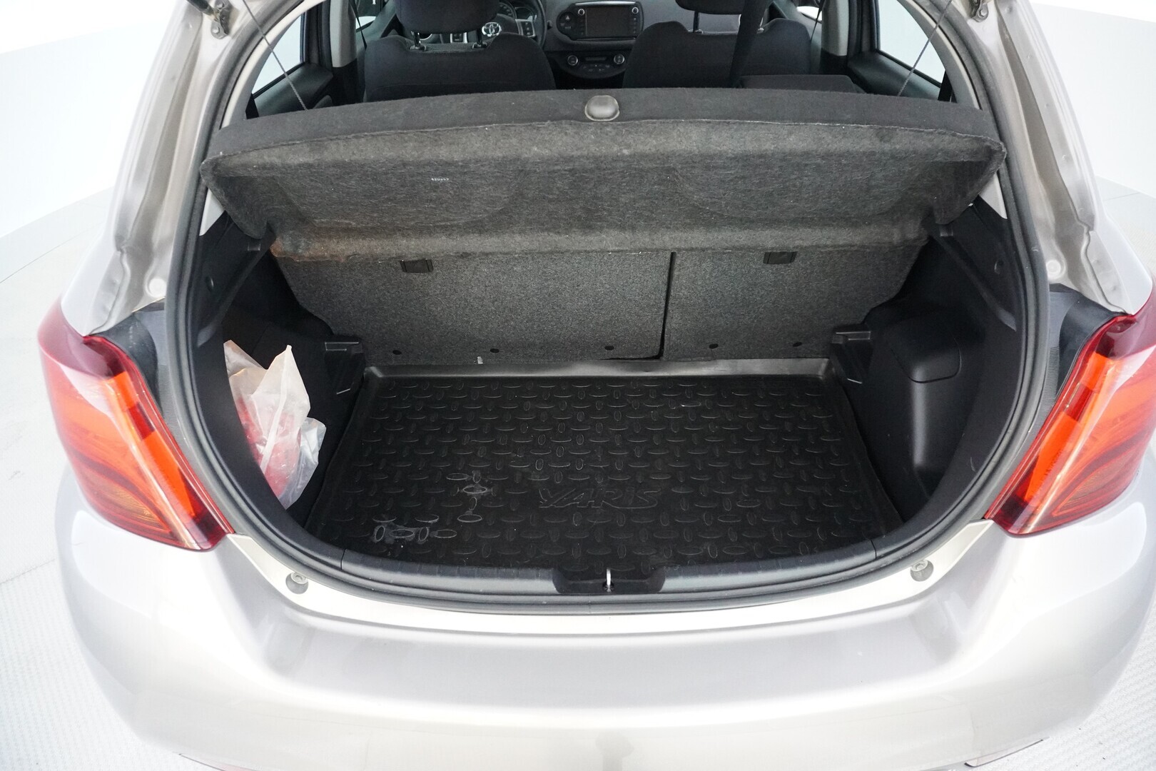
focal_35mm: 24
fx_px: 771
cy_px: 386
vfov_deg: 53.1
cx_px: 578
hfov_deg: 73.7
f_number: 3.5
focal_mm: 16
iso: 6400
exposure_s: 1/60
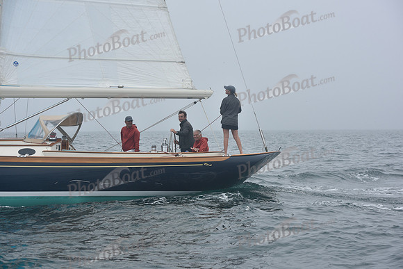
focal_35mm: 70
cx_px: 202
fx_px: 784
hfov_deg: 28.8
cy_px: 134
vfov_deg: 19.5
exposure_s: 1/800
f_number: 7.1
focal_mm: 70
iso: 250
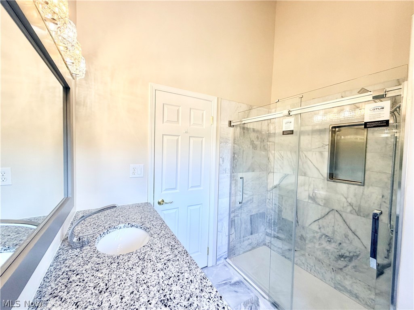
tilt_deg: -0.5
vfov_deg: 85.7
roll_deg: -1.4
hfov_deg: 102.1
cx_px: 207
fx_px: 167
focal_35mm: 14
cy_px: 155
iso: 160
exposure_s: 1/120
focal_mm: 2.22
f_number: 2.2
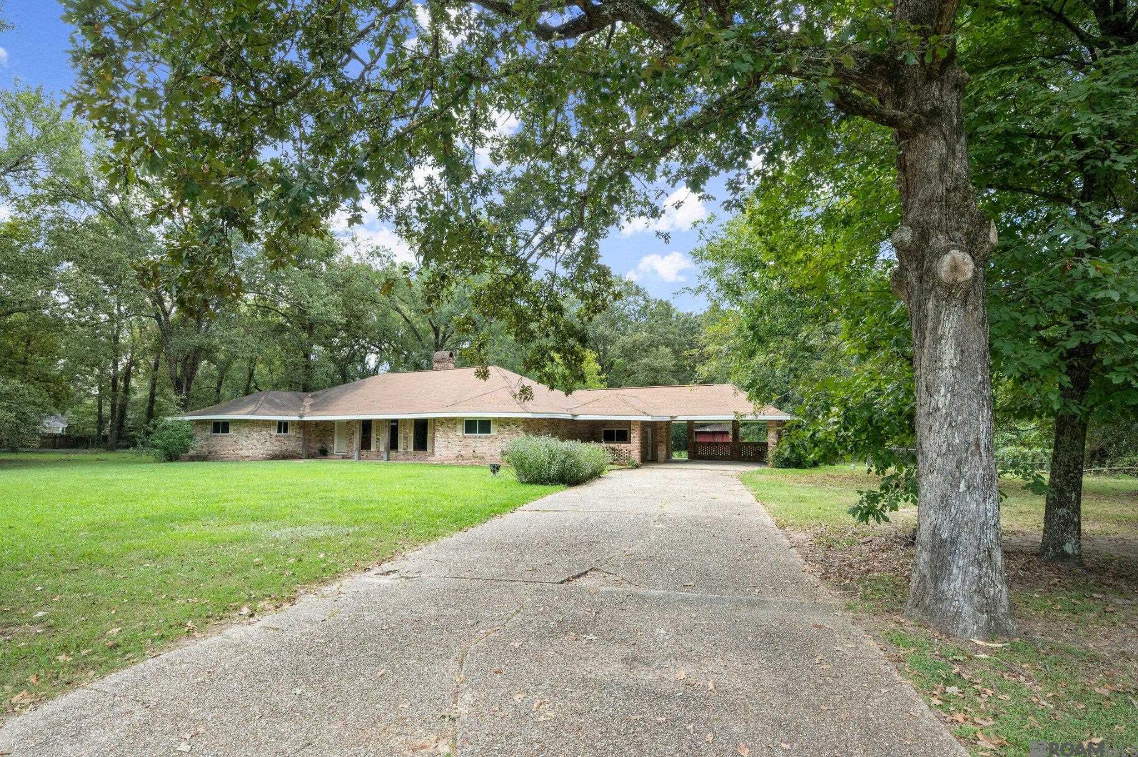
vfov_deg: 67.3
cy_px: 378
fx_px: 569
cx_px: 569
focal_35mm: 18
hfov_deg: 90.0
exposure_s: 1/320
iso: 1000
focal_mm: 18
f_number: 10
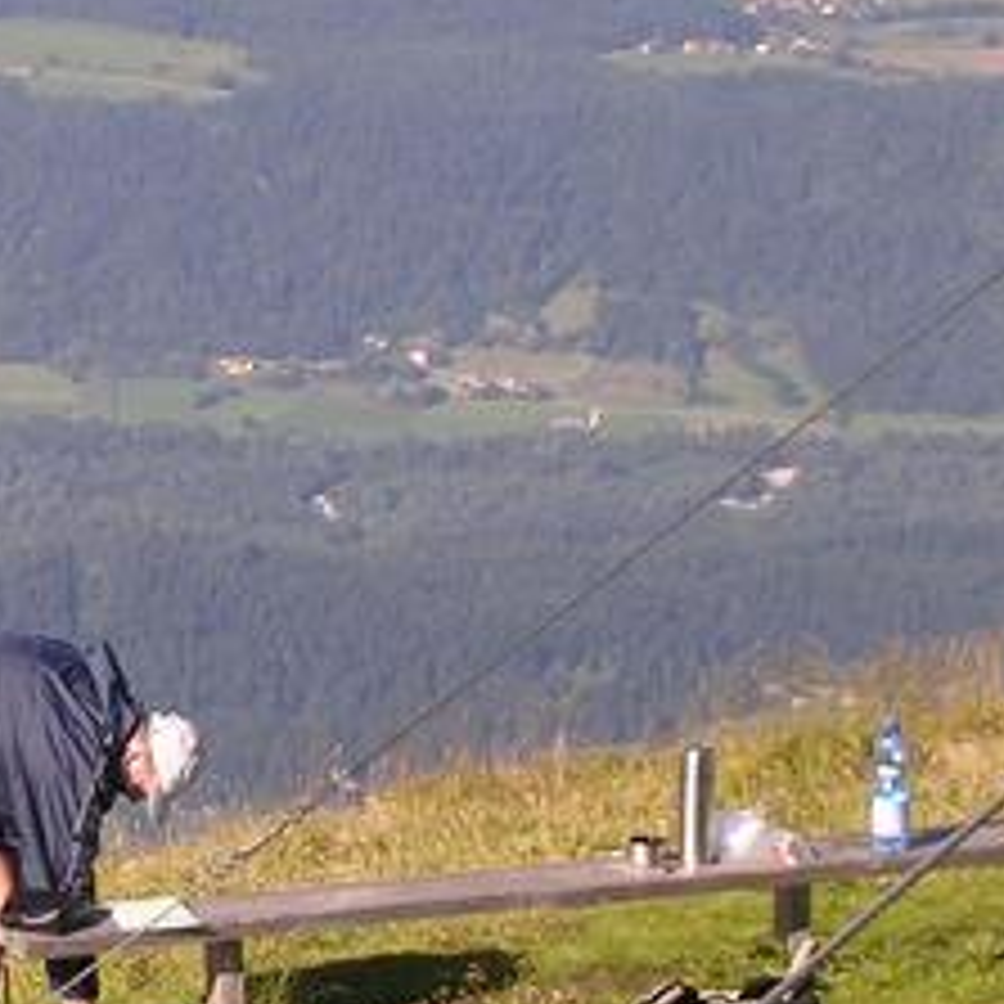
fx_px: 9582
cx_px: -396
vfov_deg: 6.0
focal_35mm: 292
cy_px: 702
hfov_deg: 5.9
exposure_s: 1/280
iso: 100
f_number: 4.9
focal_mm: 17.4
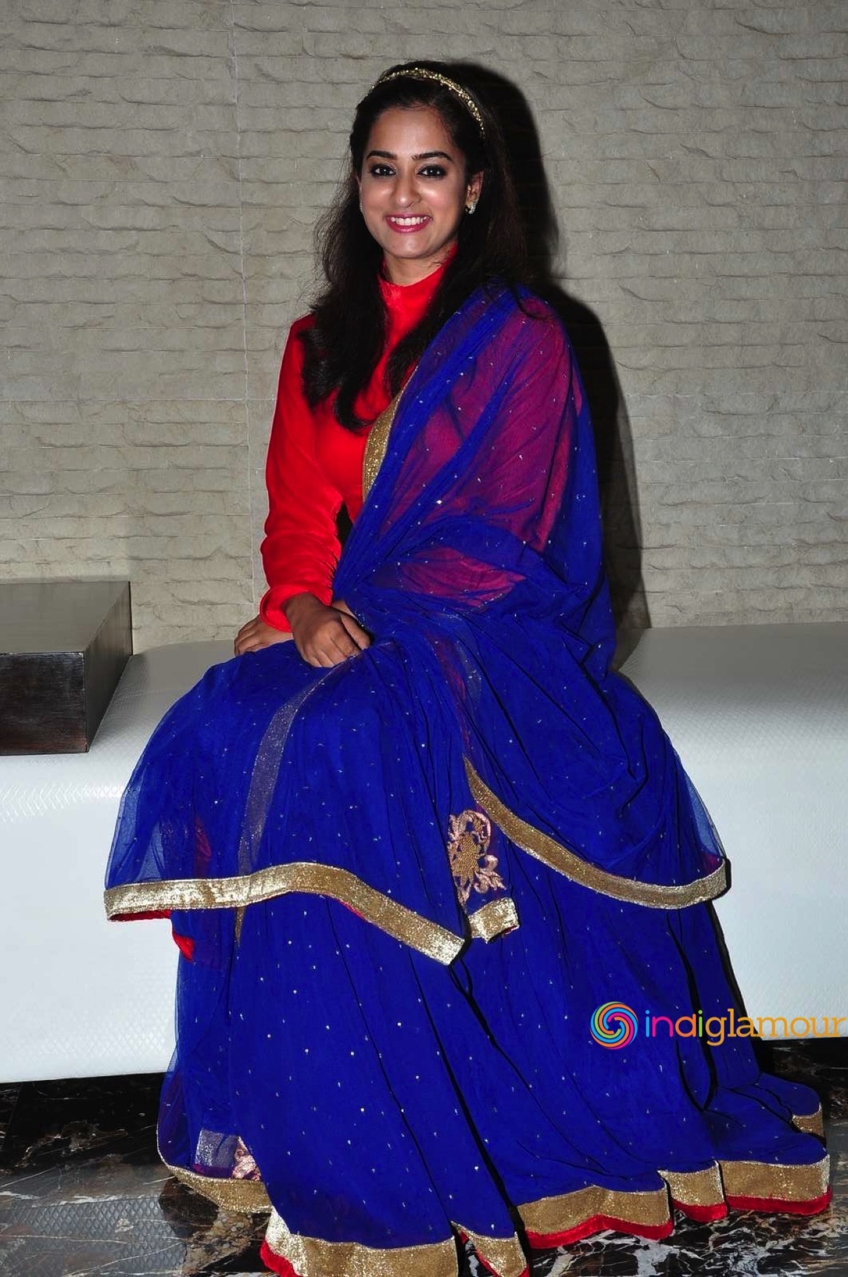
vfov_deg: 43.6
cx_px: 424
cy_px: 638
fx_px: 1594
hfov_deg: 29.8
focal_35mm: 45
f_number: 13
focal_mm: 30
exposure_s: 1/125
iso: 400
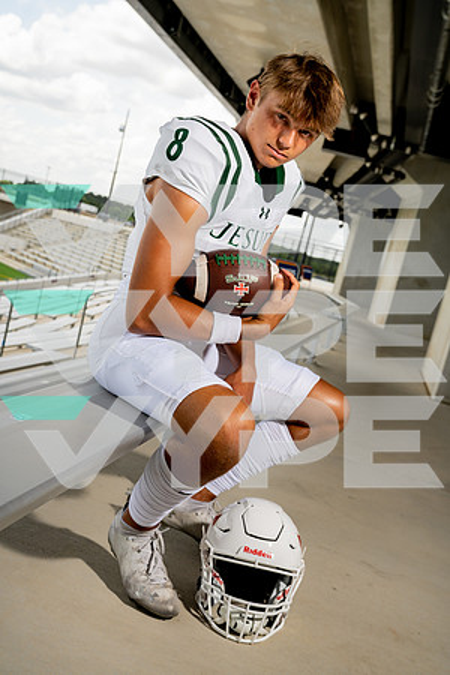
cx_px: 225
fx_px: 750
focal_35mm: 40
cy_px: 338
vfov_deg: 48.5
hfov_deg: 33.4
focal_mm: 40
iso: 100
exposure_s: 1/250
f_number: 6.3
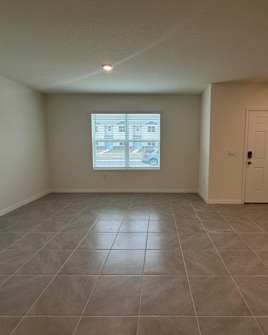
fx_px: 188
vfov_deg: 83.3
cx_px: 157
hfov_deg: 70.3
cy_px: 162
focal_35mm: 19
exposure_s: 1/120
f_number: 2.2
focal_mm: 2.22
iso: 100
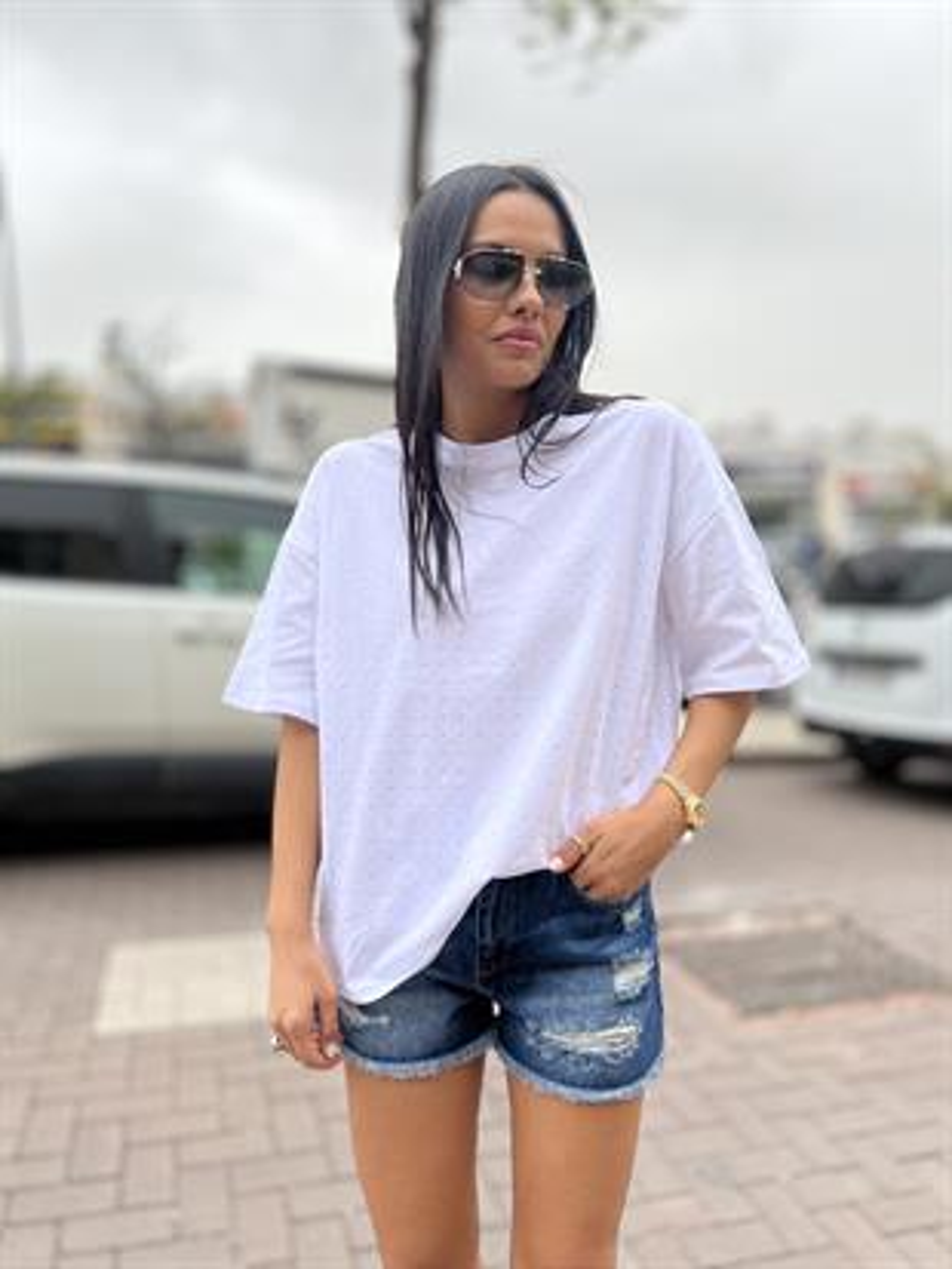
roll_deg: +2.7
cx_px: 476
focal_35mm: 26
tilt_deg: -3.0
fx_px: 953
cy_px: 634
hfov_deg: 53.1
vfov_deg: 67.3
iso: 50
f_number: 1.5
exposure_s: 1/2695
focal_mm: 5.7
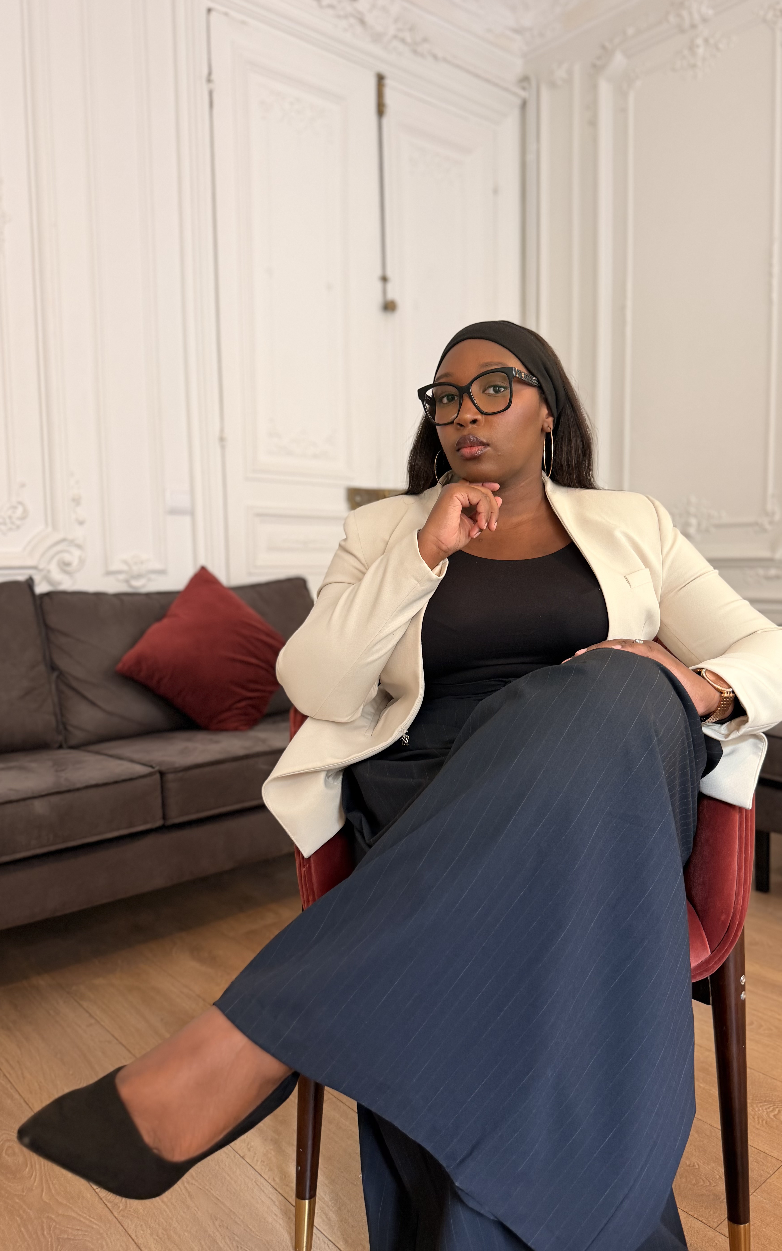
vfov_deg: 70.4
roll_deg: -0.4
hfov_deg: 47.4
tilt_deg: -5.1
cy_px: 630
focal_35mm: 26
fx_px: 887
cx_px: 454
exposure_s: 1/50
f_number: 1.78
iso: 125
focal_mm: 6.76
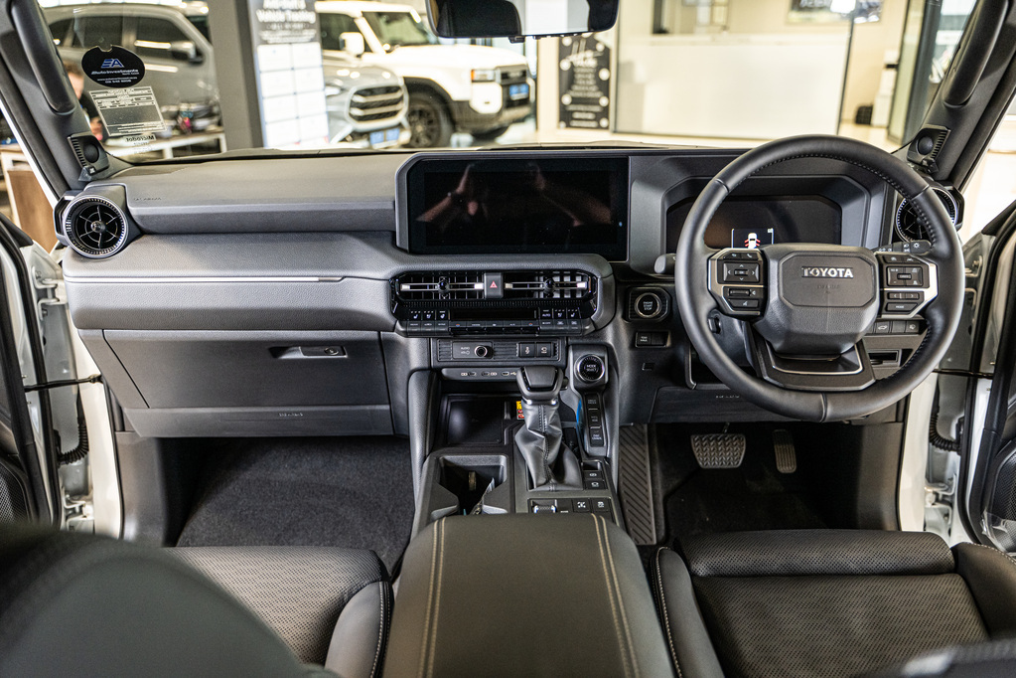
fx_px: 790
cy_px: 339
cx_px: 508
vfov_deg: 46.4
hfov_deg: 65.5
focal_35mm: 28
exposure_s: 1/160
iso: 1600
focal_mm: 28
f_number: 2.8
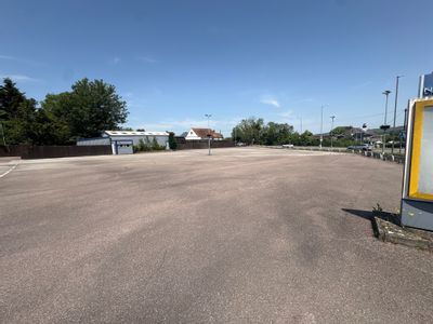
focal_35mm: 14
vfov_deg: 85.7
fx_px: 175
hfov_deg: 102.1
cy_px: 162
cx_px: 216
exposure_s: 1/2273
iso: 50
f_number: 2.2
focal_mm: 2.22
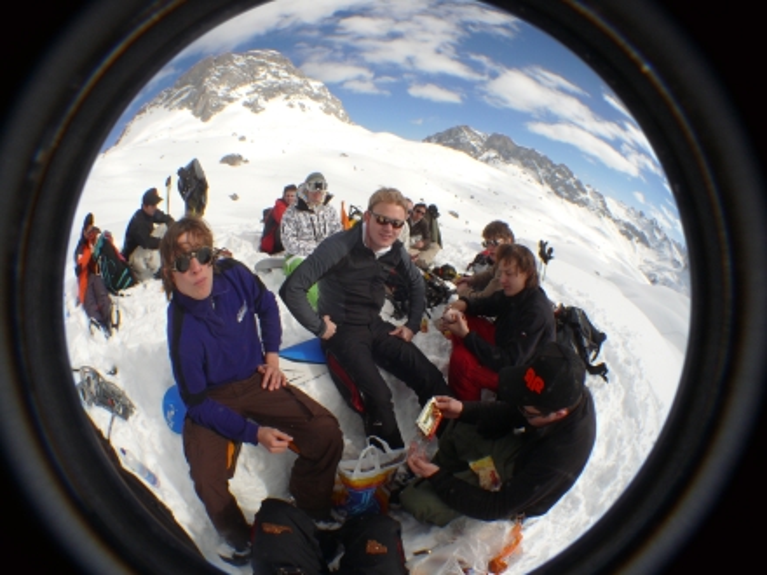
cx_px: 384
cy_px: 288
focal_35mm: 35
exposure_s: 1/400
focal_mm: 7.4
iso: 100
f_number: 7.1
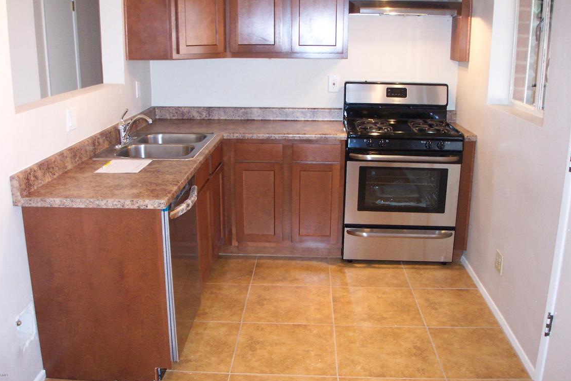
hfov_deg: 53.1
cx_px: 280
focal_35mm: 36
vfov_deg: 36.9
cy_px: 192
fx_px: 571
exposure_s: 1/30
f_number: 2.8
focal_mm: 7.5
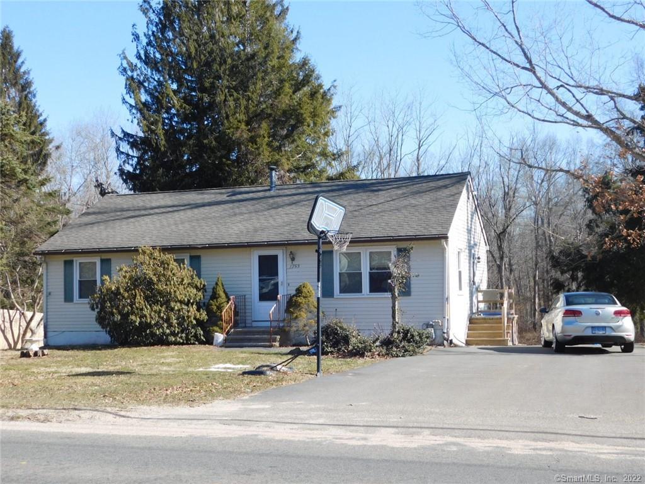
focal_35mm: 45
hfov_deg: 42.1
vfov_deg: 32.2
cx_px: 322
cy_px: 242
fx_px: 838
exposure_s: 1/500
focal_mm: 8
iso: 125
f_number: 3.7
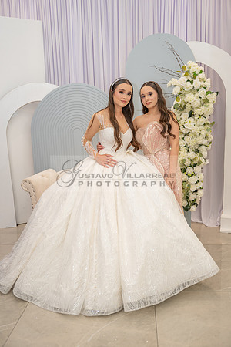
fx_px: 337
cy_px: 174
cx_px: 116
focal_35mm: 35
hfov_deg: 37.9
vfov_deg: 54.4
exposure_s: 1/125
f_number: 2.8
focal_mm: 35
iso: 800
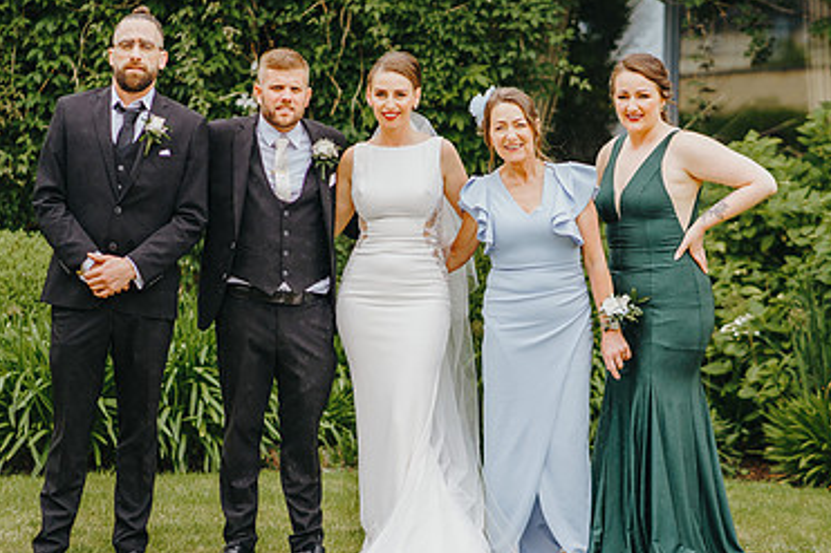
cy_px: 315
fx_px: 3069
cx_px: 414
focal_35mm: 133
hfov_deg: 15.4
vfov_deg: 10.3
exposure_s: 1/400
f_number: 2.2
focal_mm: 85
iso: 64
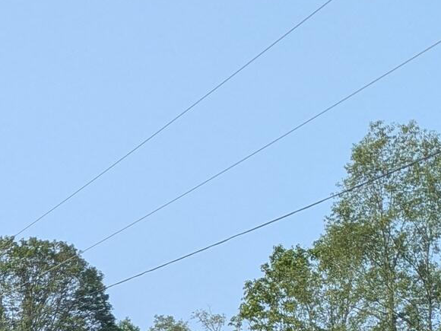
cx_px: -135
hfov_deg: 17.4
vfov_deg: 12.3
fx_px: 1350
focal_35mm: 106
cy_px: 660
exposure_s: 1/1715
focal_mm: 6.81
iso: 45
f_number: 1.85
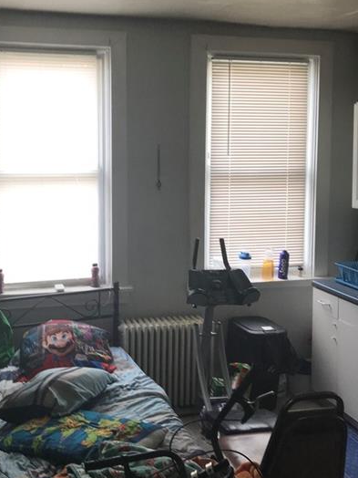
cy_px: 208
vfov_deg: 45.7
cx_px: 110
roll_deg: +0.0
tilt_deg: -4.8
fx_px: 565
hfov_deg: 34.7
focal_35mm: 41
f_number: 1.8
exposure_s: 1/60
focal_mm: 3.99
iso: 32
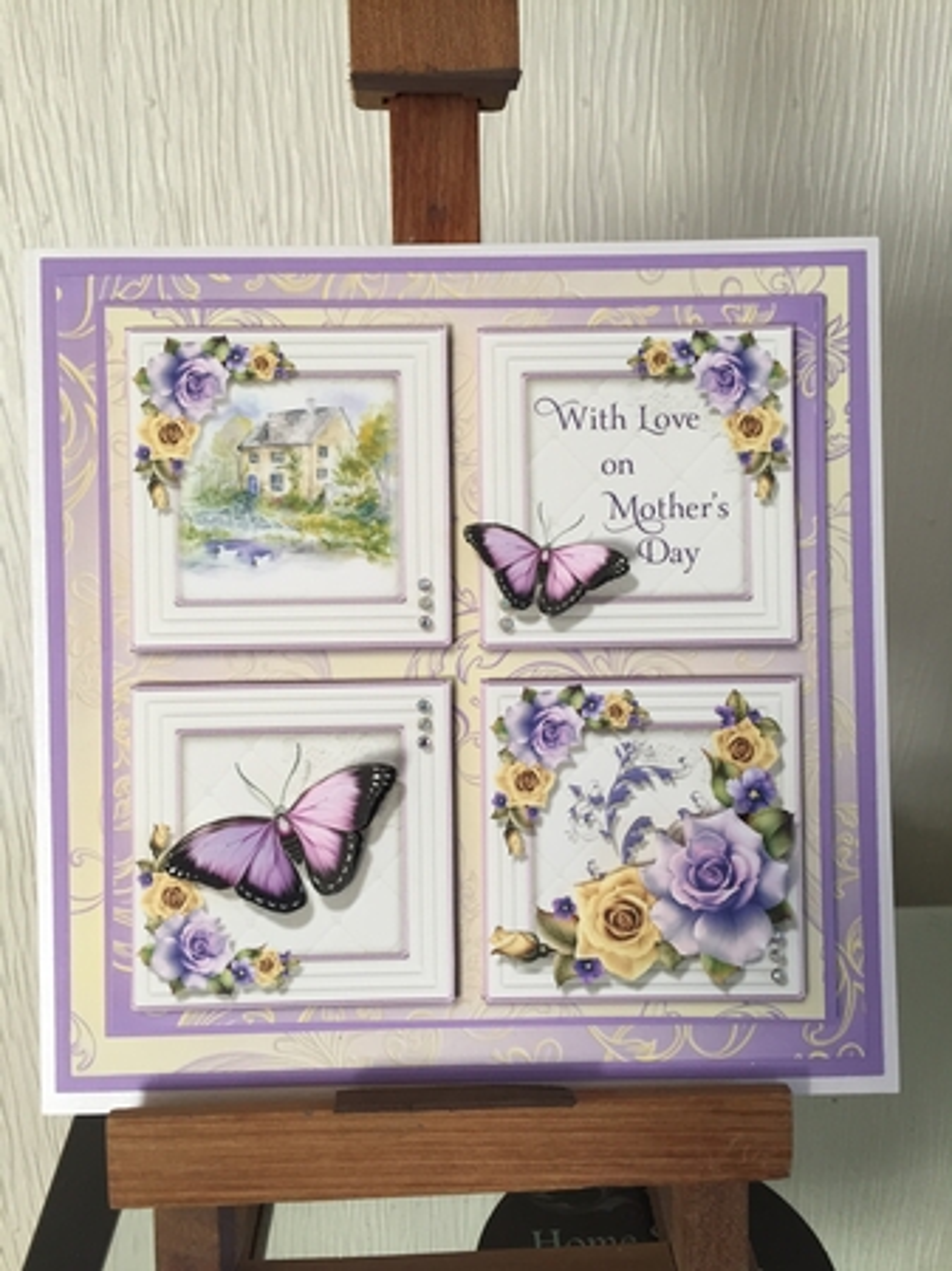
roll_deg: +0.4
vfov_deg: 61.7
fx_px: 1064
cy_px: 636
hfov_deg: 48.2
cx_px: 476
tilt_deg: -17.2
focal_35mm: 29
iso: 50
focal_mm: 4.15
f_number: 2.2
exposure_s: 1/33
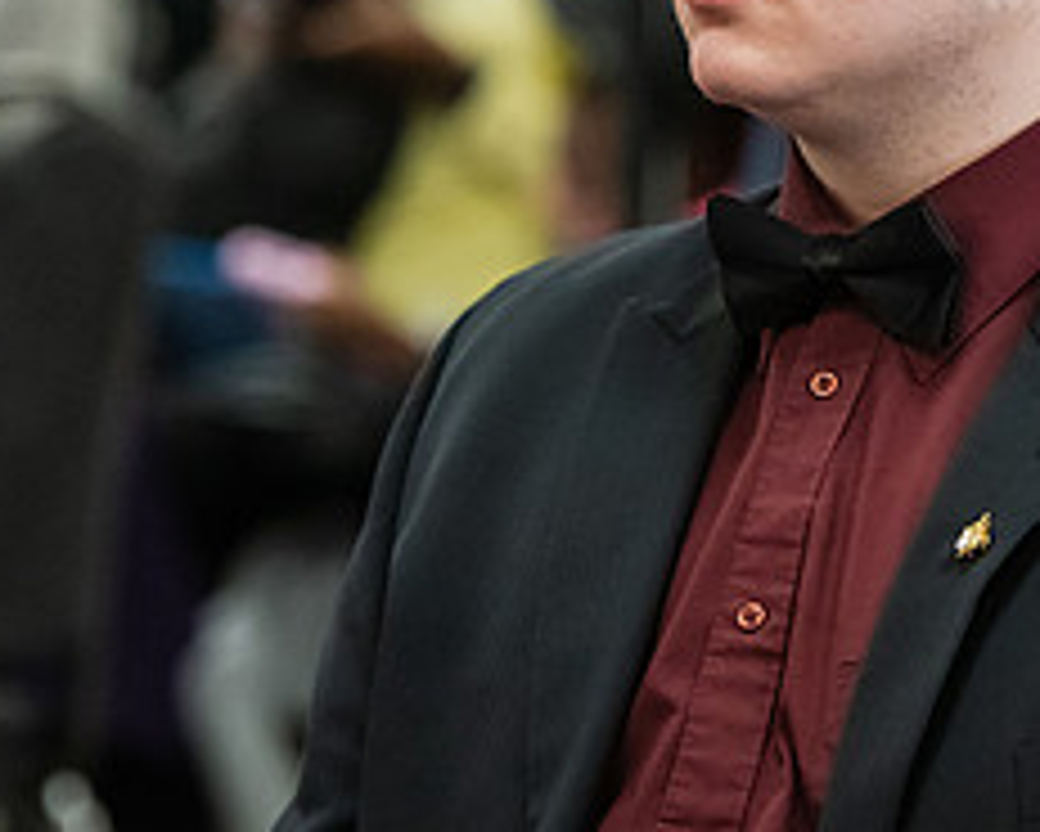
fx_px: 8868
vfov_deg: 5.4
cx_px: 774
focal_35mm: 288
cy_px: 83
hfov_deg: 6.7
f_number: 3.2
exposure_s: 1/160
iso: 3200
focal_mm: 122
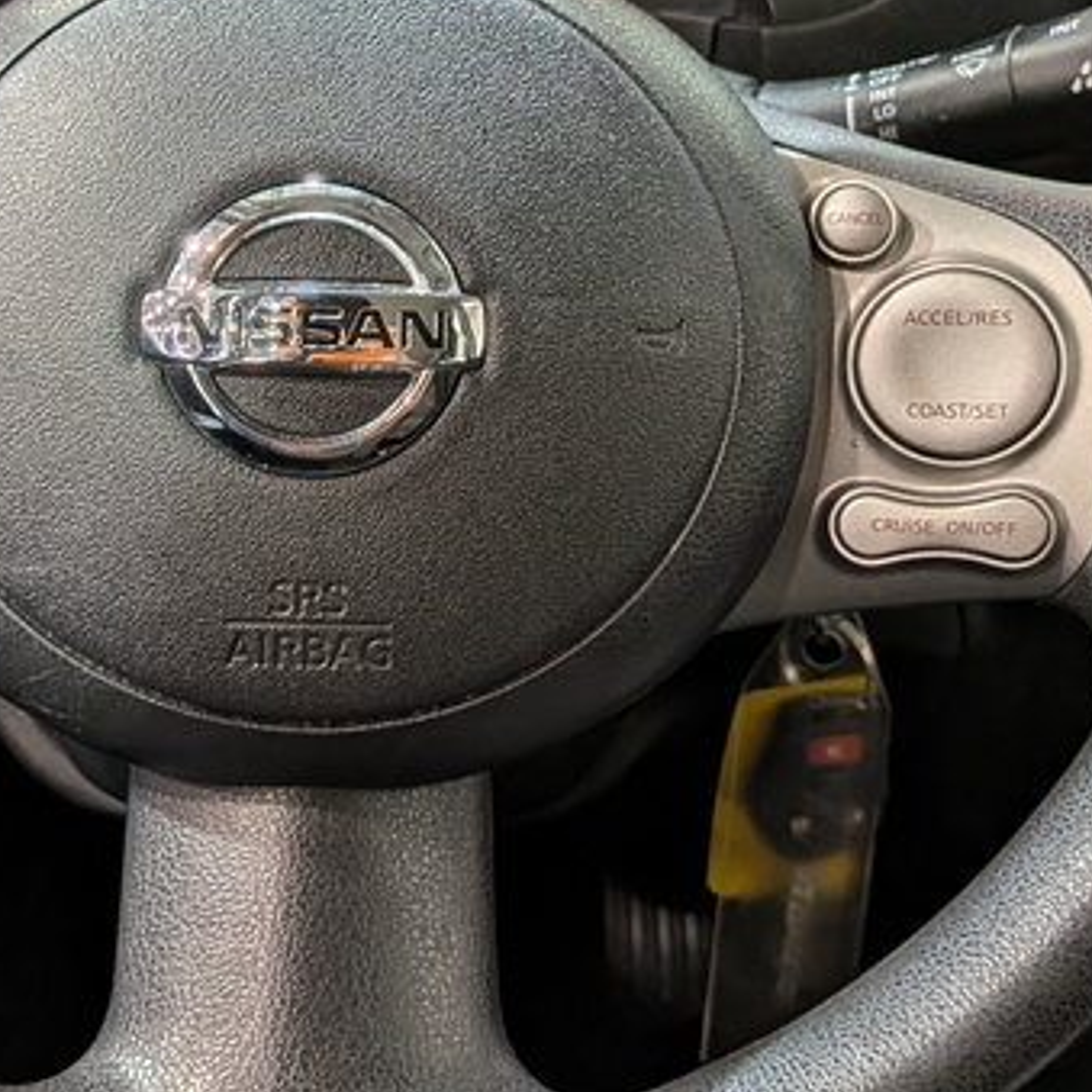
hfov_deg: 26.6
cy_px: 274
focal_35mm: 64
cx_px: 312
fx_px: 2284
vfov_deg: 26.5
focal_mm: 4.53
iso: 28
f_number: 1.7
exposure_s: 1/120
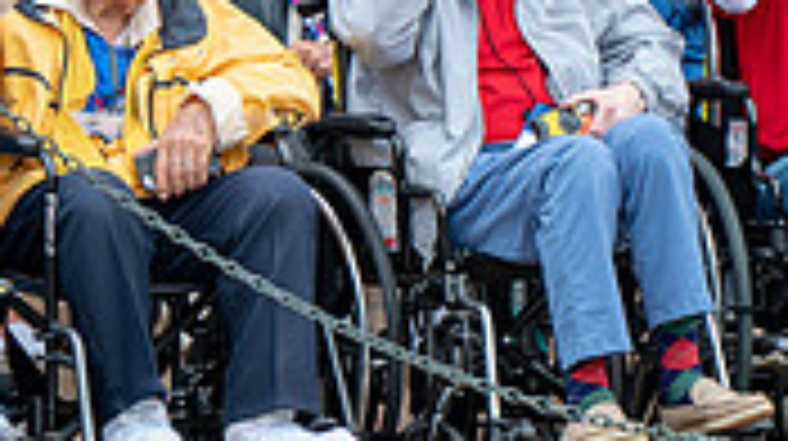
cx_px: 765
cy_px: -225
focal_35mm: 695
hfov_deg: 3.1
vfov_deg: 1.7
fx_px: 14506
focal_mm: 200
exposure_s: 1/100
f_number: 6.3
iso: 320
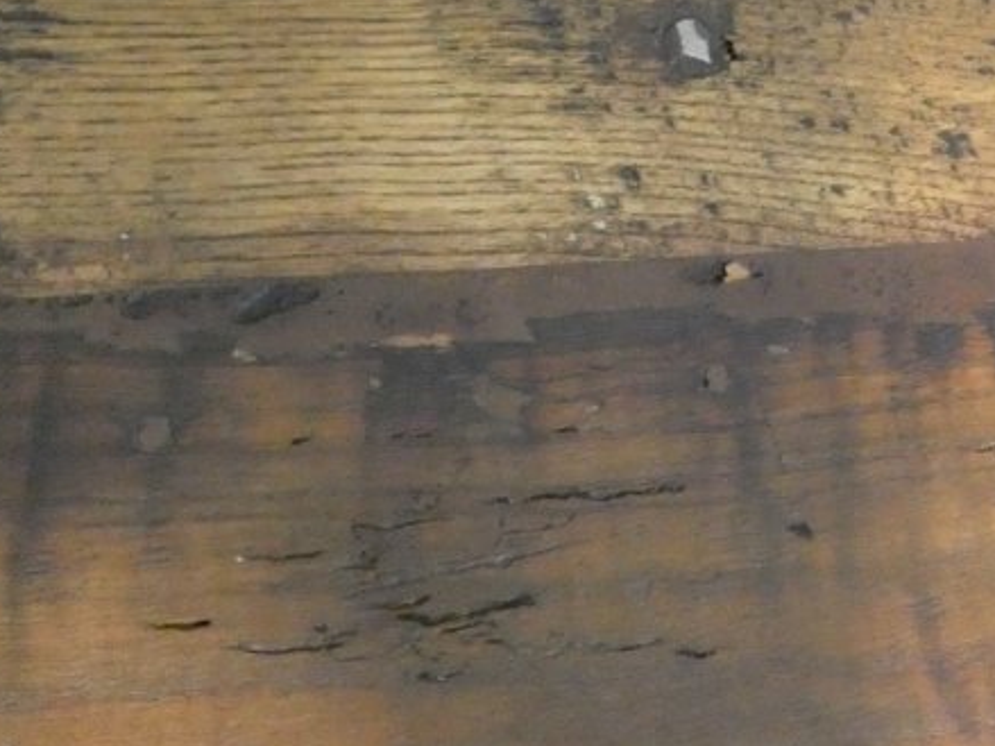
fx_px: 1609
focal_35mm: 56
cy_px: 315
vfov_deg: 26.1
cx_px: 728
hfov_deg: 33.8
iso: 1600
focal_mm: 4.3
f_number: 3
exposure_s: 1/80
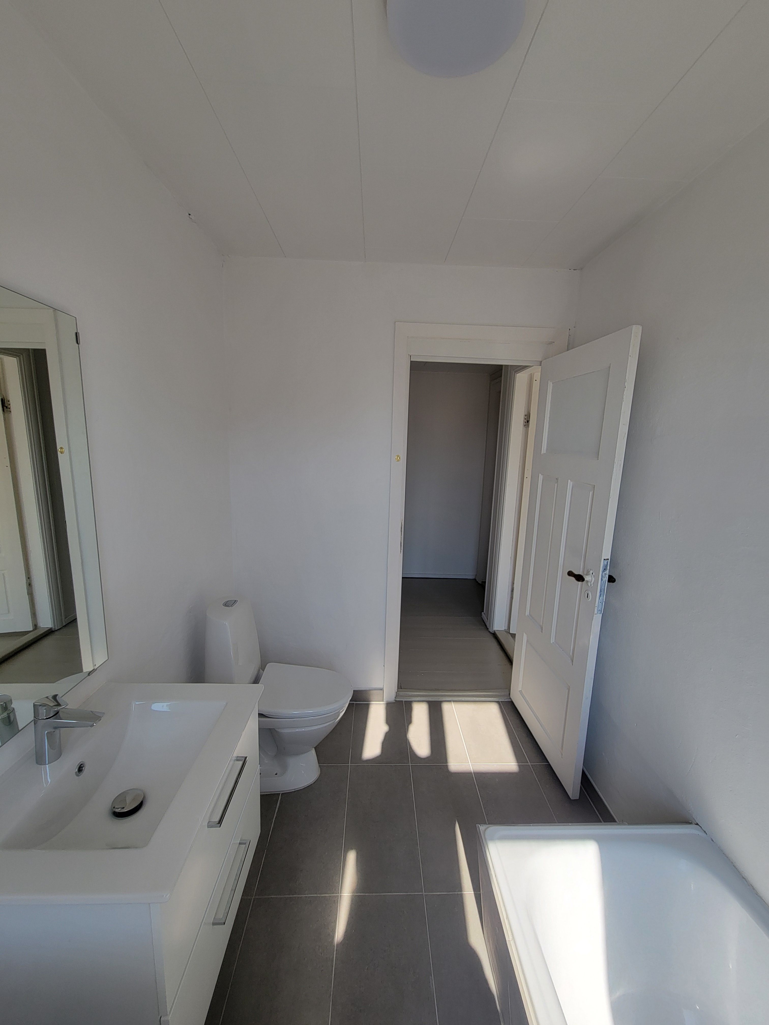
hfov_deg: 89.9
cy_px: 512
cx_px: 384
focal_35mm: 13
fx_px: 385
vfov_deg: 106.2
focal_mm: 2.2
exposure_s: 1/319
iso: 50
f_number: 2.2
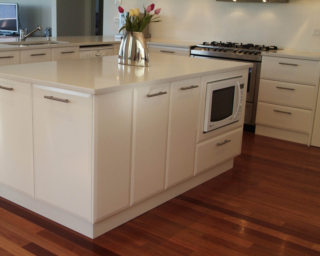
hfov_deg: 38.6
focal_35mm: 48
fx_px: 455
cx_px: 126
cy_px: 128
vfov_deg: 31.5
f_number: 6.7
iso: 800
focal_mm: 28
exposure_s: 1/90
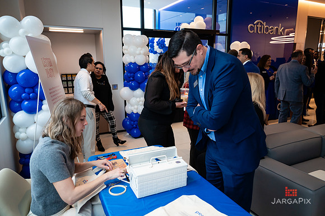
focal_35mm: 25
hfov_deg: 71.8
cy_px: 108
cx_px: 162
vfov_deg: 51.5
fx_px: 224
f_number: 3.2
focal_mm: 24
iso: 640
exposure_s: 1/400
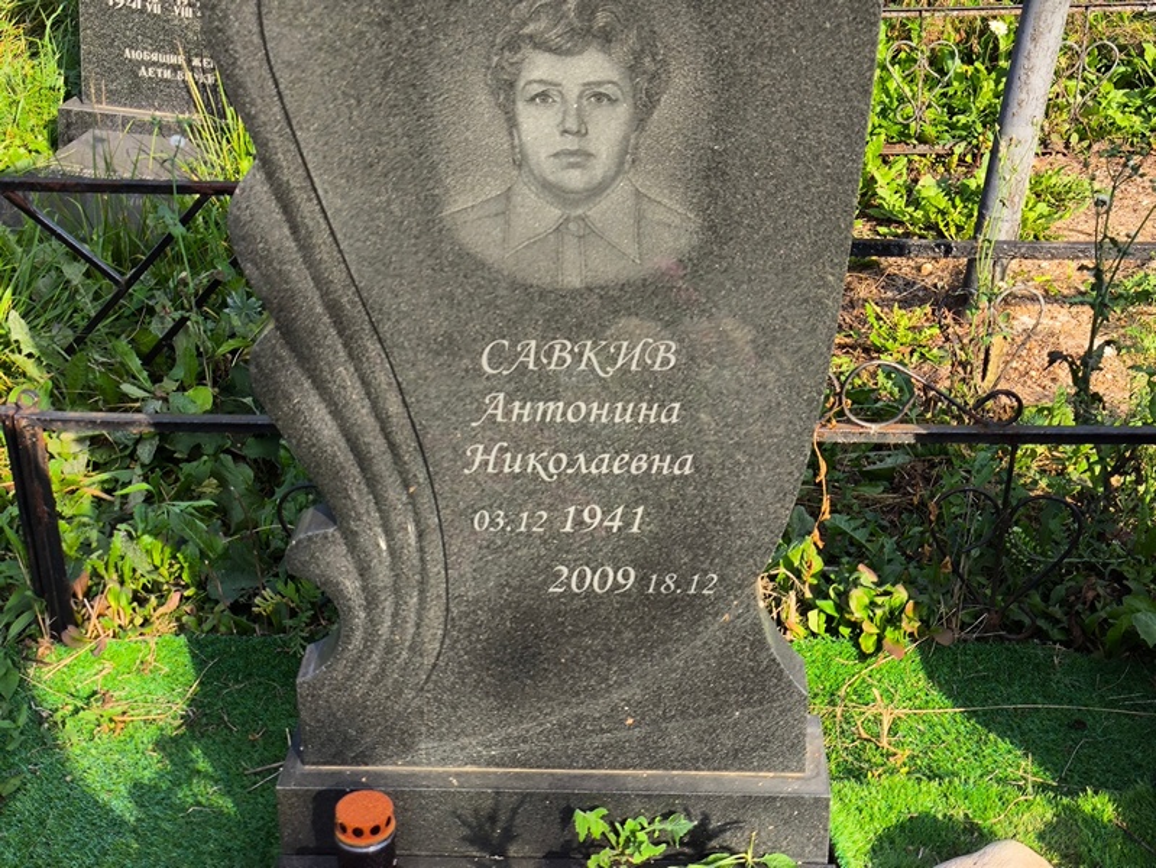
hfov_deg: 38.2
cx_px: 578
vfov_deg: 29.1
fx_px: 1671
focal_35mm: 50
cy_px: 434
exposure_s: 1/532
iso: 50
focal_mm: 4.71
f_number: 1.7
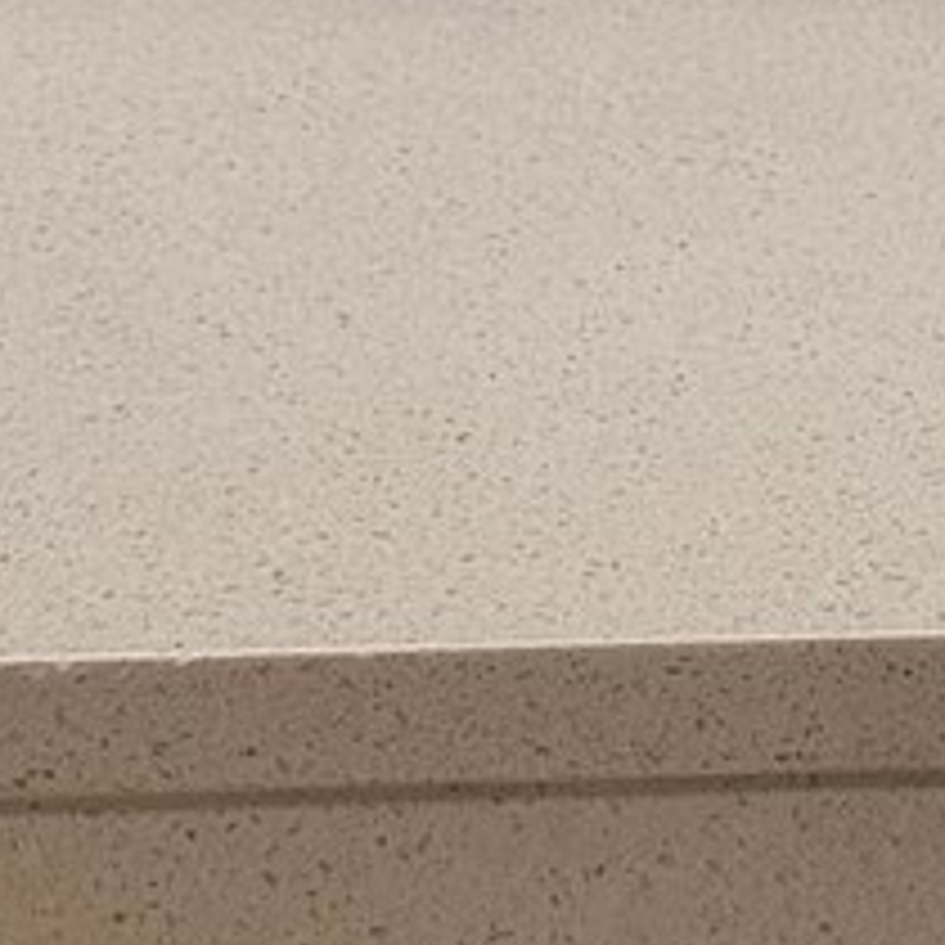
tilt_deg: -15.3
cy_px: -360
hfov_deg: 10.4
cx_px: 1454
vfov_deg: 10.5
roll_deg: -1.4
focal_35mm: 162
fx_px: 5004
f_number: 1.78
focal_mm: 6.76
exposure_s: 1/60
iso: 200
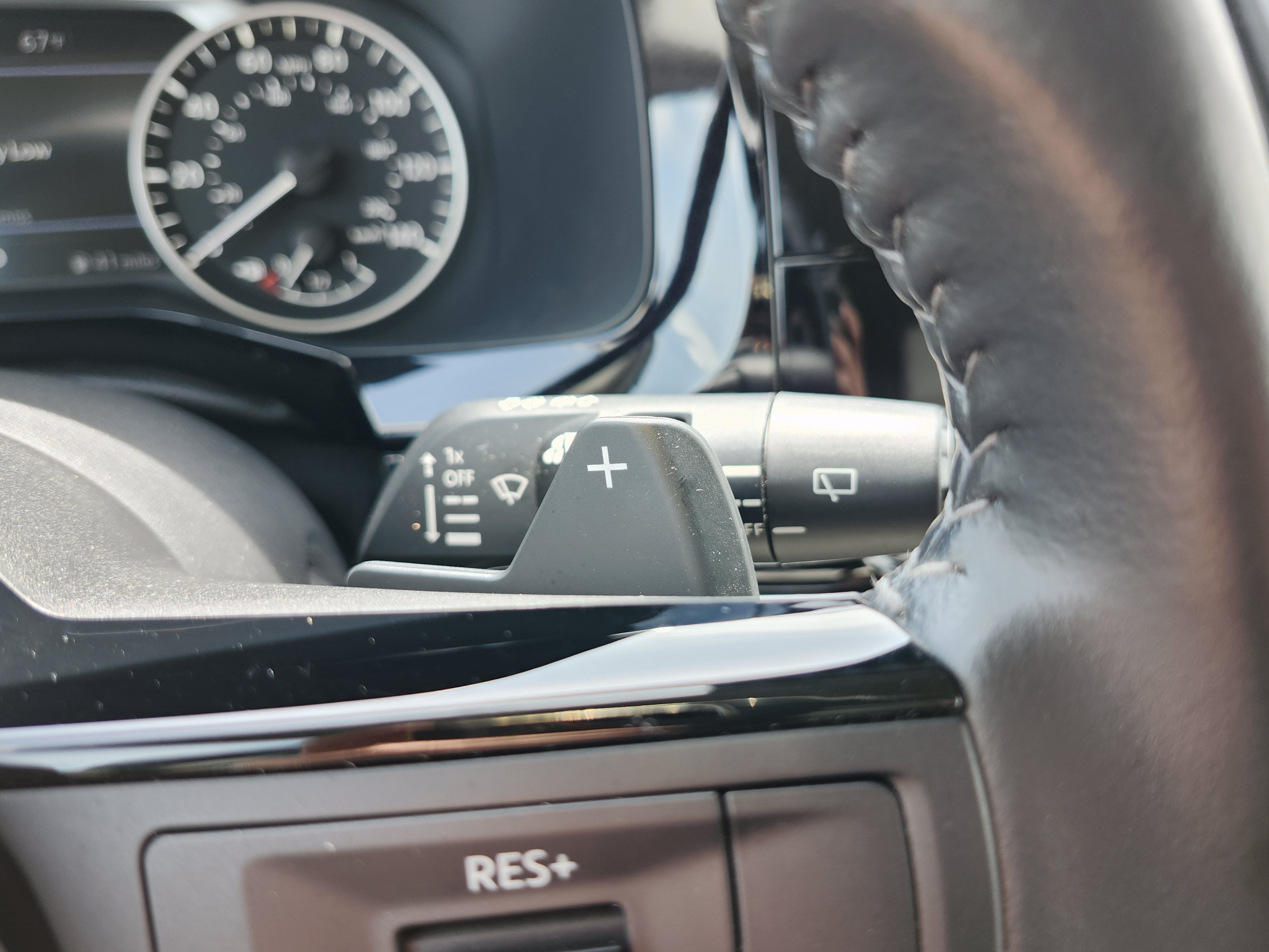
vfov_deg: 53.1
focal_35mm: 26
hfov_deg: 67.3
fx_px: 953
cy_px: 487
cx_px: 643
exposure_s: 1/120
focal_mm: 5.54
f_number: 1.8
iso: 64
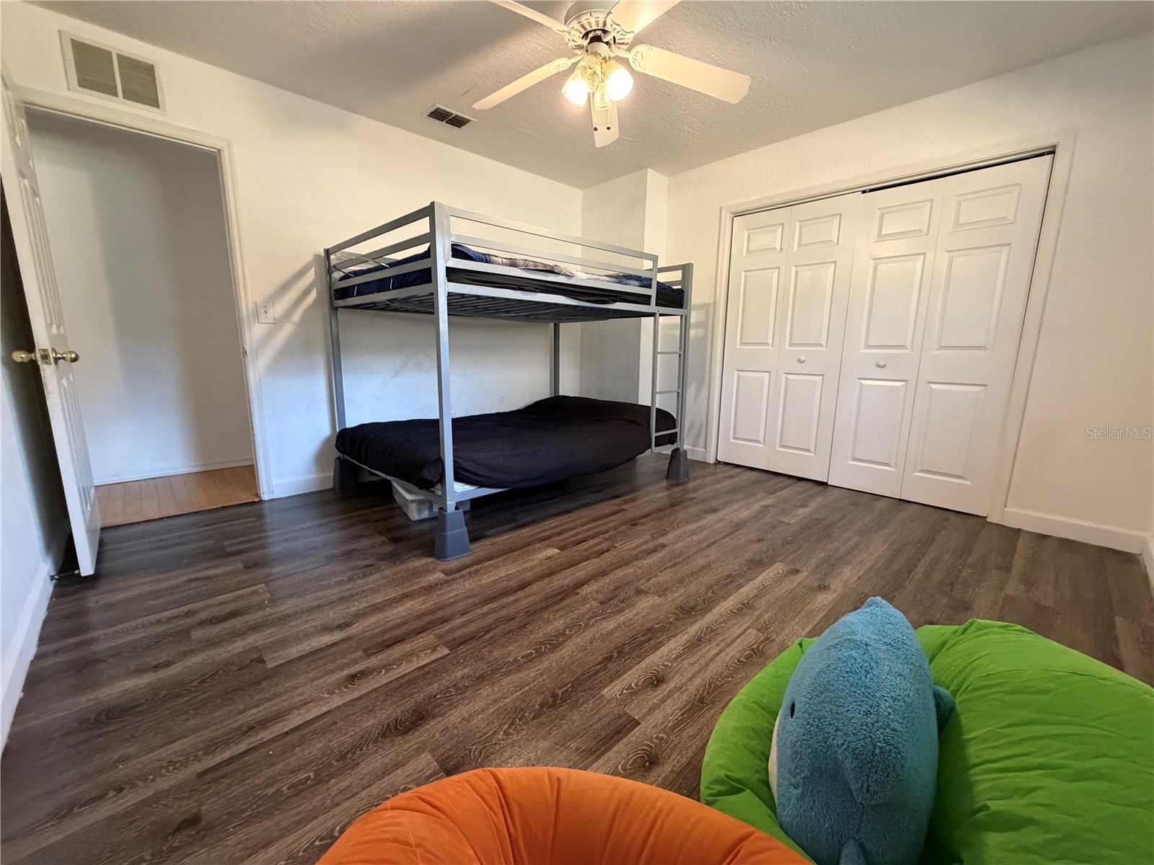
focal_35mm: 14
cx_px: 577
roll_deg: +0.7
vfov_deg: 85.7
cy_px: 432
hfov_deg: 102.1
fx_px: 467
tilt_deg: -9.9
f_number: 2.2
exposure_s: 1/60
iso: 640
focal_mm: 2.22
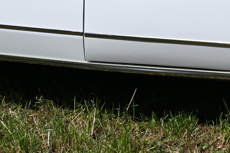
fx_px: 1020
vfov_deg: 8.4
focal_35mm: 160
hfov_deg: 12.7
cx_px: 240
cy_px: -96
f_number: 10
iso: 100
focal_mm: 30.5
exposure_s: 1/400
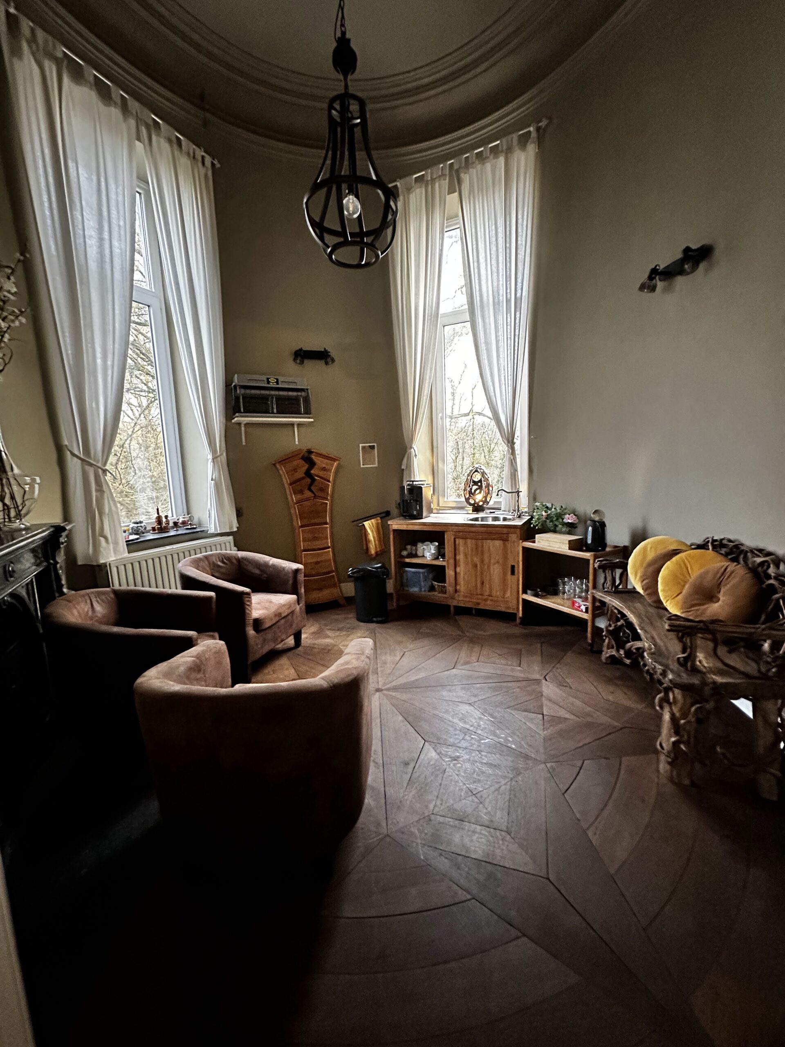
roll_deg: +1.8
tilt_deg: -6.3
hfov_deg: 85.7
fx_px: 423
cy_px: 524
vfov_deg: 102.1
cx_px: 392
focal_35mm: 14
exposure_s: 1/50
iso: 800
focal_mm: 2.22
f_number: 2.2
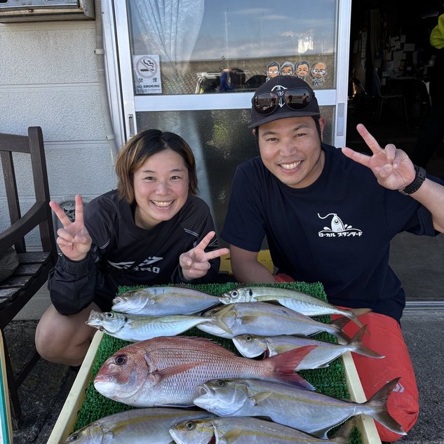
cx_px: 224
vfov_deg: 52.5
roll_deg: +1.5
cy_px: 201
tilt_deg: -16.0
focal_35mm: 31
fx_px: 450
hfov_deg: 52.5
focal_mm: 5.96
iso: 50
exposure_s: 1/591
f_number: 1.6
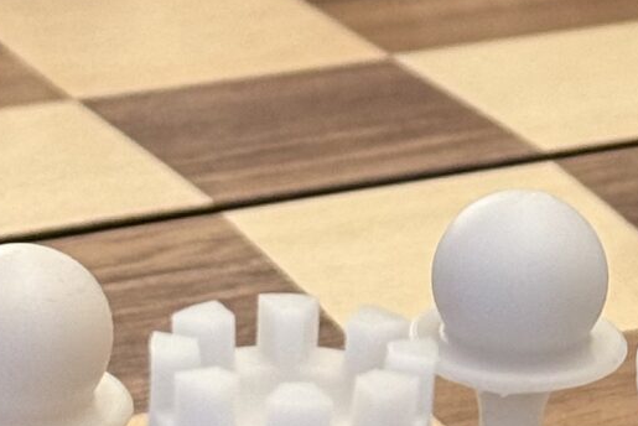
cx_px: 657
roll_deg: -4.0
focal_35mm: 248
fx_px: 4397
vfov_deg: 5.5
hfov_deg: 8.3
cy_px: 5
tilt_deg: -19.0
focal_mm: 6.76
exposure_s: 1/58
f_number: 1.78
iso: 200
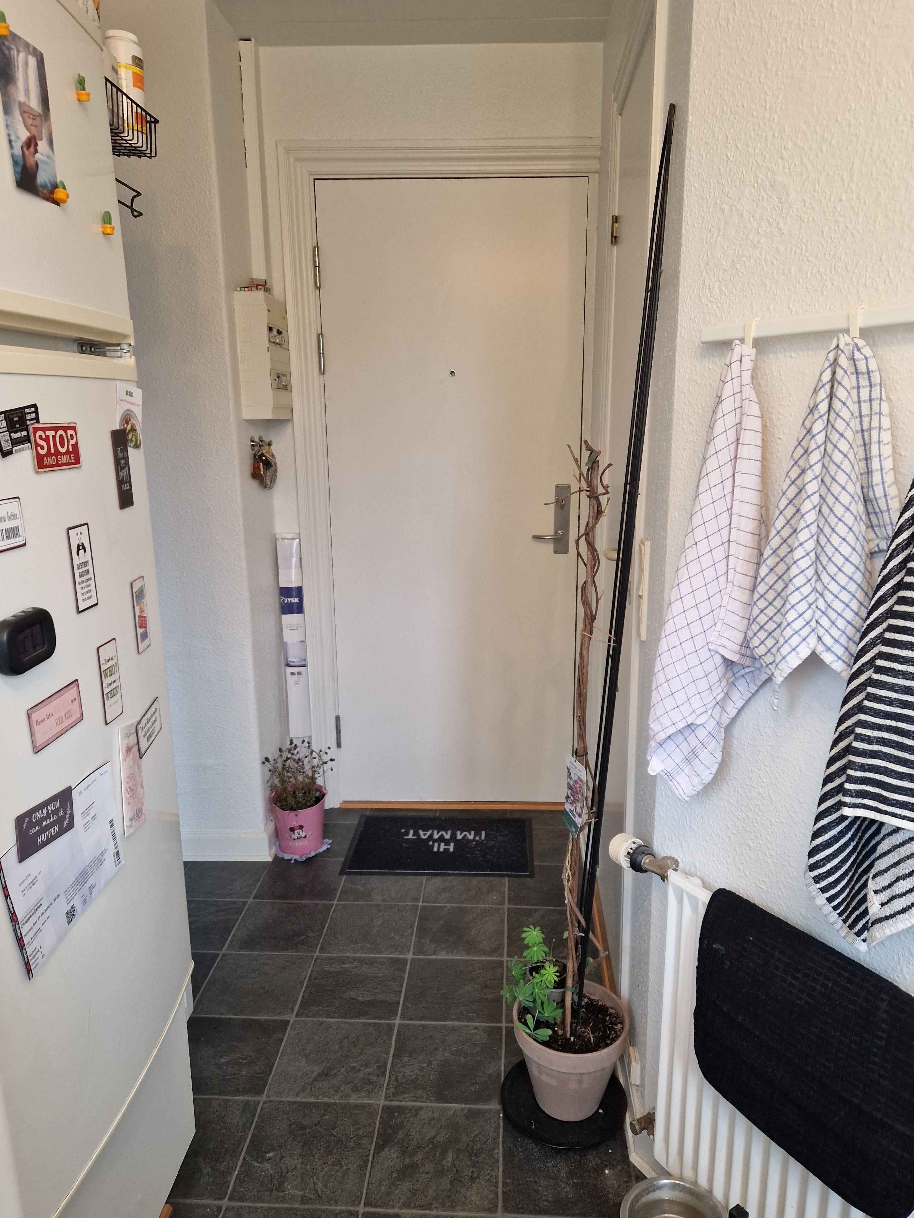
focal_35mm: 25
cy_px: 647
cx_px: 459
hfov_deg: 54.9
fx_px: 880
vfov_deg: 69.3
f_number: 1.8
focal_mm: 5.4
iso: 320
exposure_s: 1/100
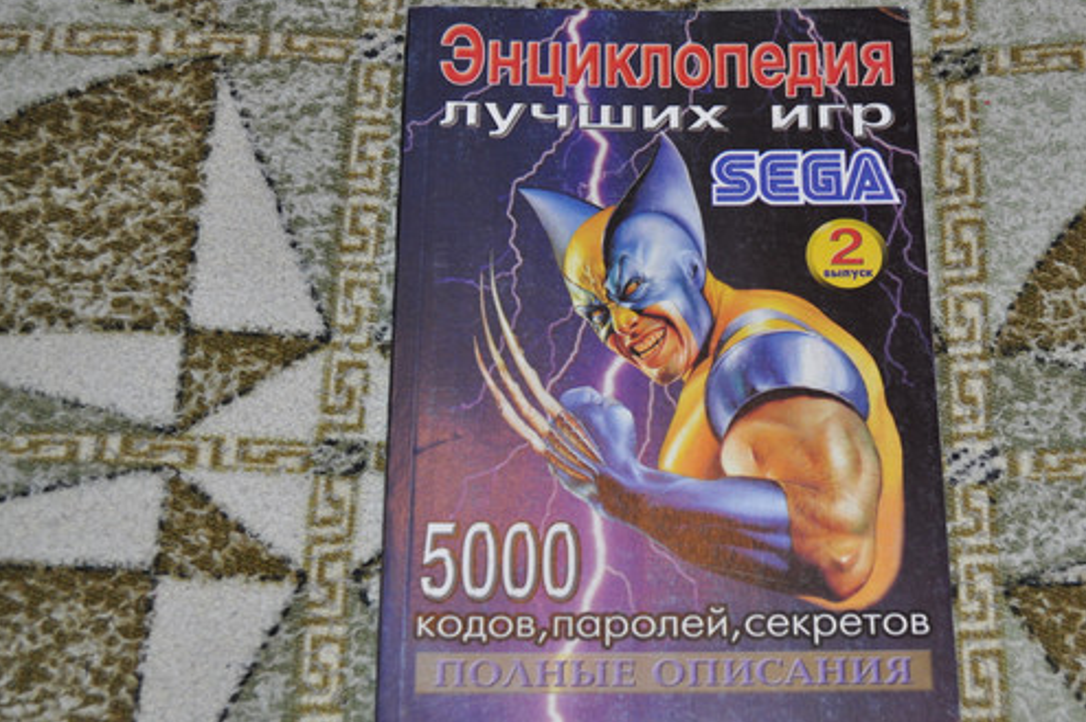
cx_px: 682
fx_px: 1868
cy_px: 346
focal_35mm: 62
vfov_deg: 21.9
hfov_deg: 32.3
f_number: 4.8
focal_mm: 32
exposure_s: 1/60
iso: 640
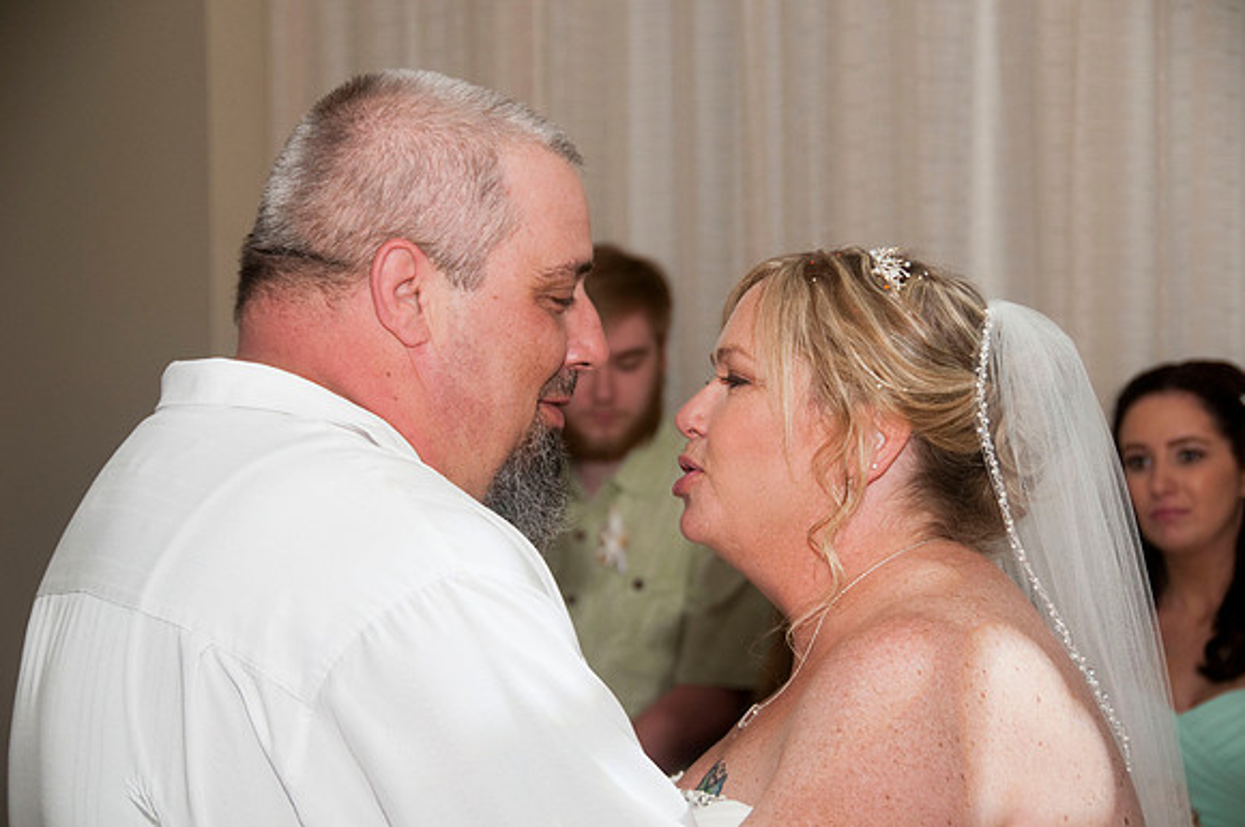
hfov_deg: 19.5
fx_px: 3626
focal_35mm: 105
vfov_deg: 13.0
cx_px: 622
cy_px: 414
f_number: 5.6
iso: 400
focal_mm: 70
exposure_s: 1/250
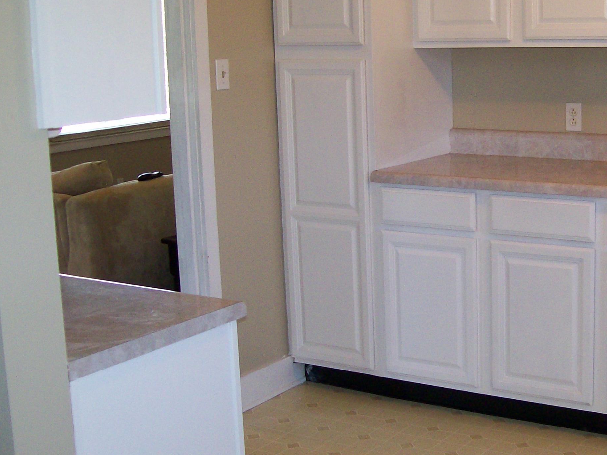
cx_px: 447
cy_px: 218
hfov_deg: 32.2
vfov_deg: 24.8
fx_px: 1035
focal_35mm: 59
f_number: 2.7
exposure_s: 1/64
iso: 140
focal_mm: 6
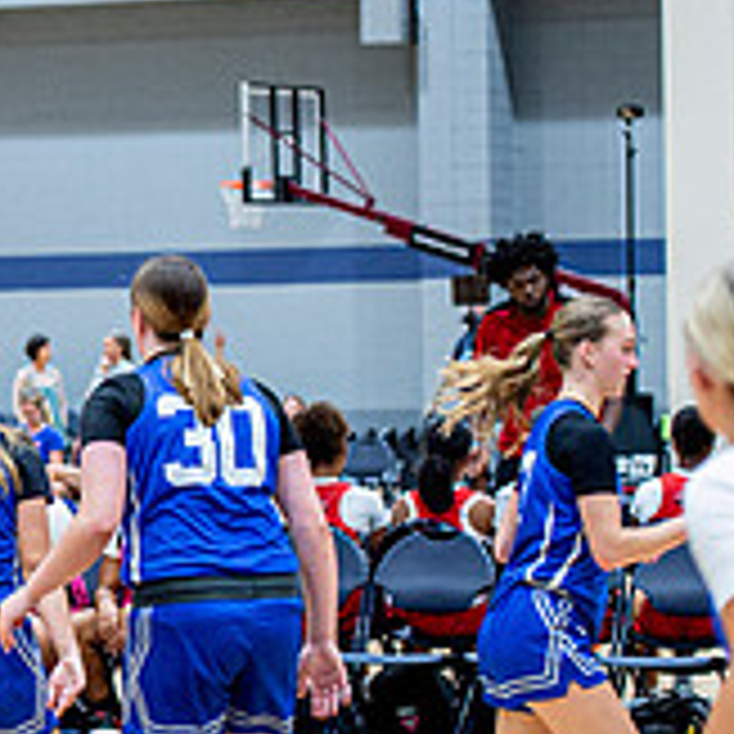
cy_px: 450
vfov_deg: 8.3
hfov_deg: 8.1
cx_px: -243
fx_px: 5086
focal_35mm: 212
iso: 2000
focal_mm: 70
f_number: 2.8
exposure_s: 1/400
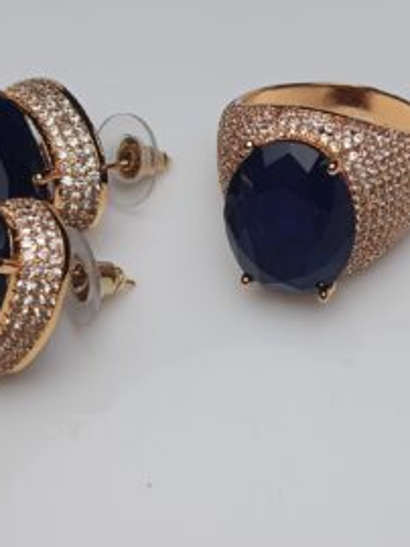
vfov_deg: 28.4
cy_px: 177
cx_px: 264
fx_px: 1076
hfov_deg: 21.5
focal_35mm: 68
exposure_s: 1/430
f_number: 1.8
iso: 50
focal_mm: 3.98
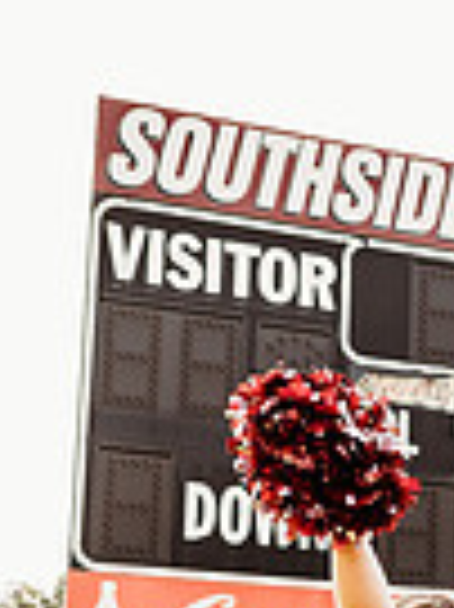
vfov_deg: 24.0
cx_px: 548
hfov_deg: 18.1
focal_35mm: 77
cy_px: 644
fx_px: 1349
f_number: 2.8
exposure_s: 1/640
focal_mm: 24
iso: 200
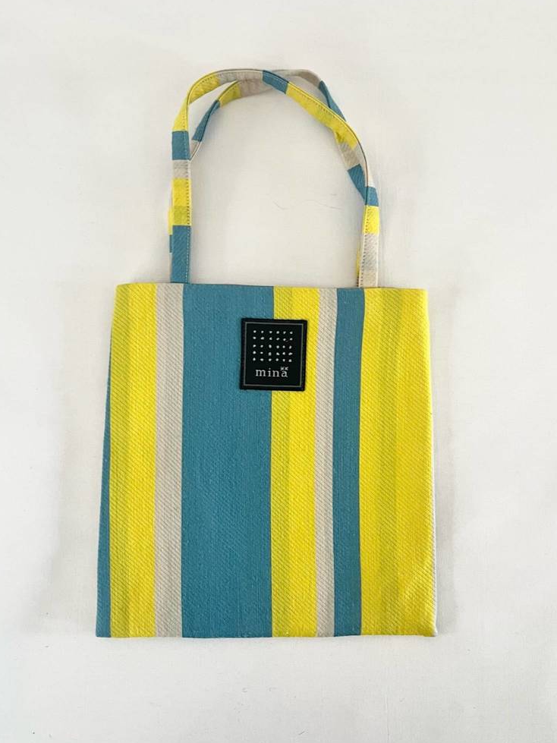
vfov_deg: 54.0
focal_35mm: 34
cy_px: 370
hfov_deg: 41.8
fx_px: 730
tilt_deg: -88.4
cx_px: 272
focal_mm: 5.1
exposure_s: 1/61
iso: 125
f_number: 1.6
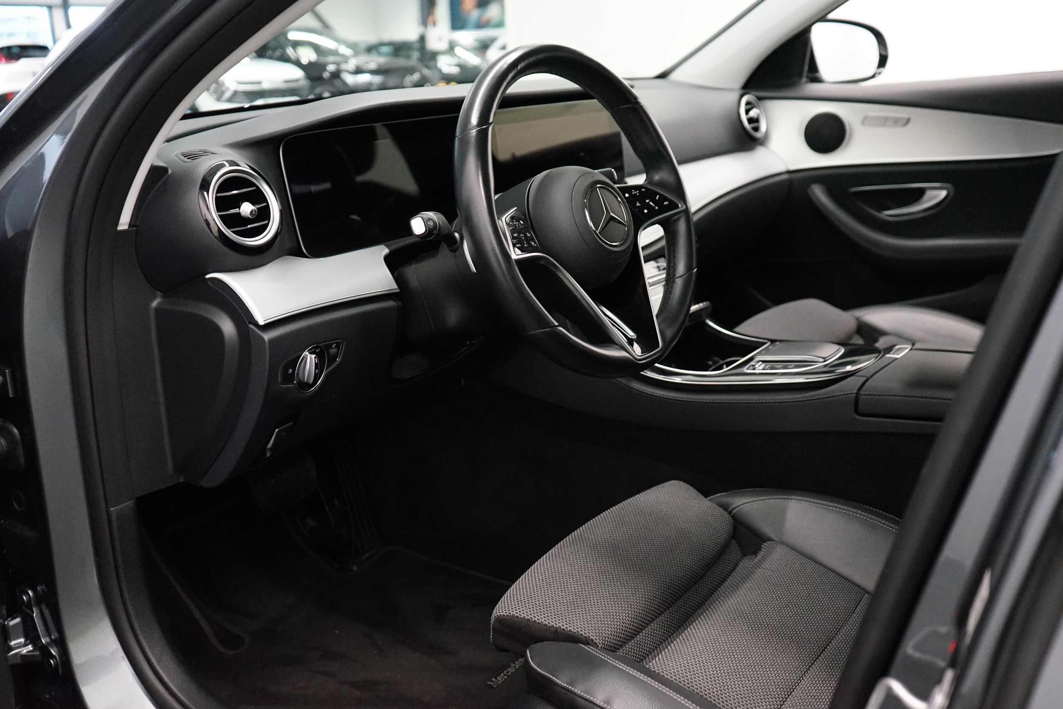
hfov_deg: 58.7
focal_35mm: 32
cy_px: 354
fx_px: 945
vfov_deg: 41.1
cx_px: 532
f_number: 4
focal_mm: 32
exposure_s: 1/160
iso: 6400
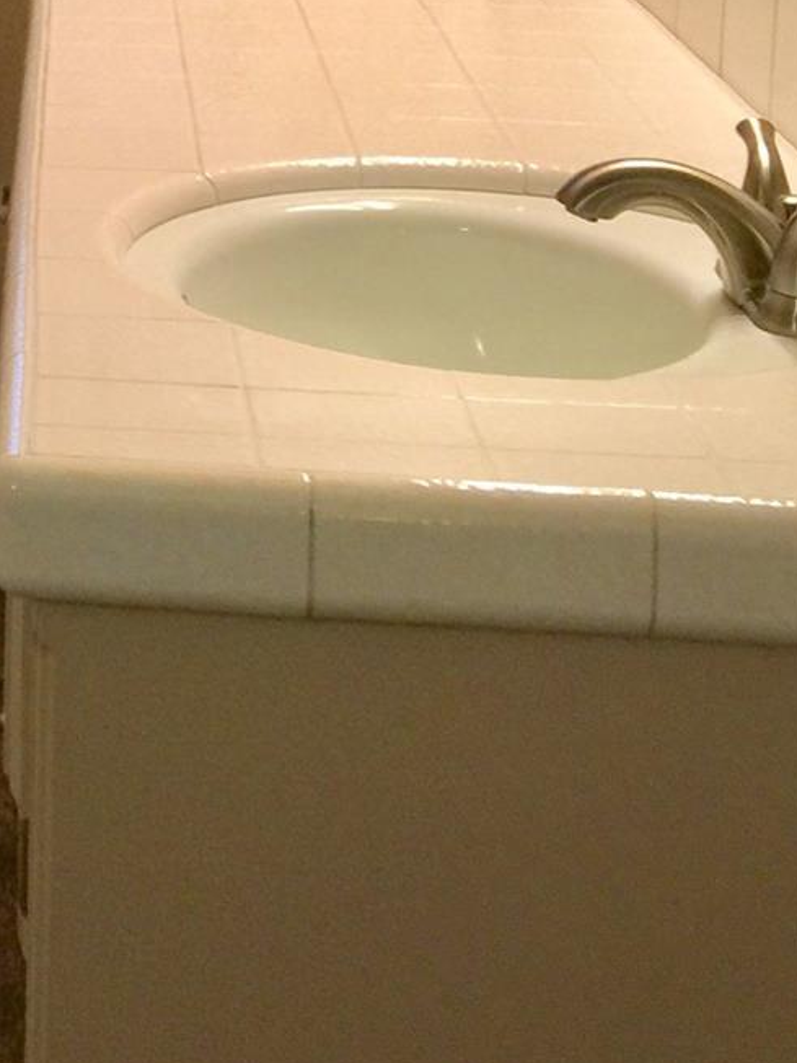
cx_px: -266
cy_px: -258
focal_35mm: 89
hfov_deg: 15.7
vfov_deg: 20.4
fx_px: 2732
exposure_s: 1/15
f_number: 2.2
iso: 40
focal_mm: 4.15
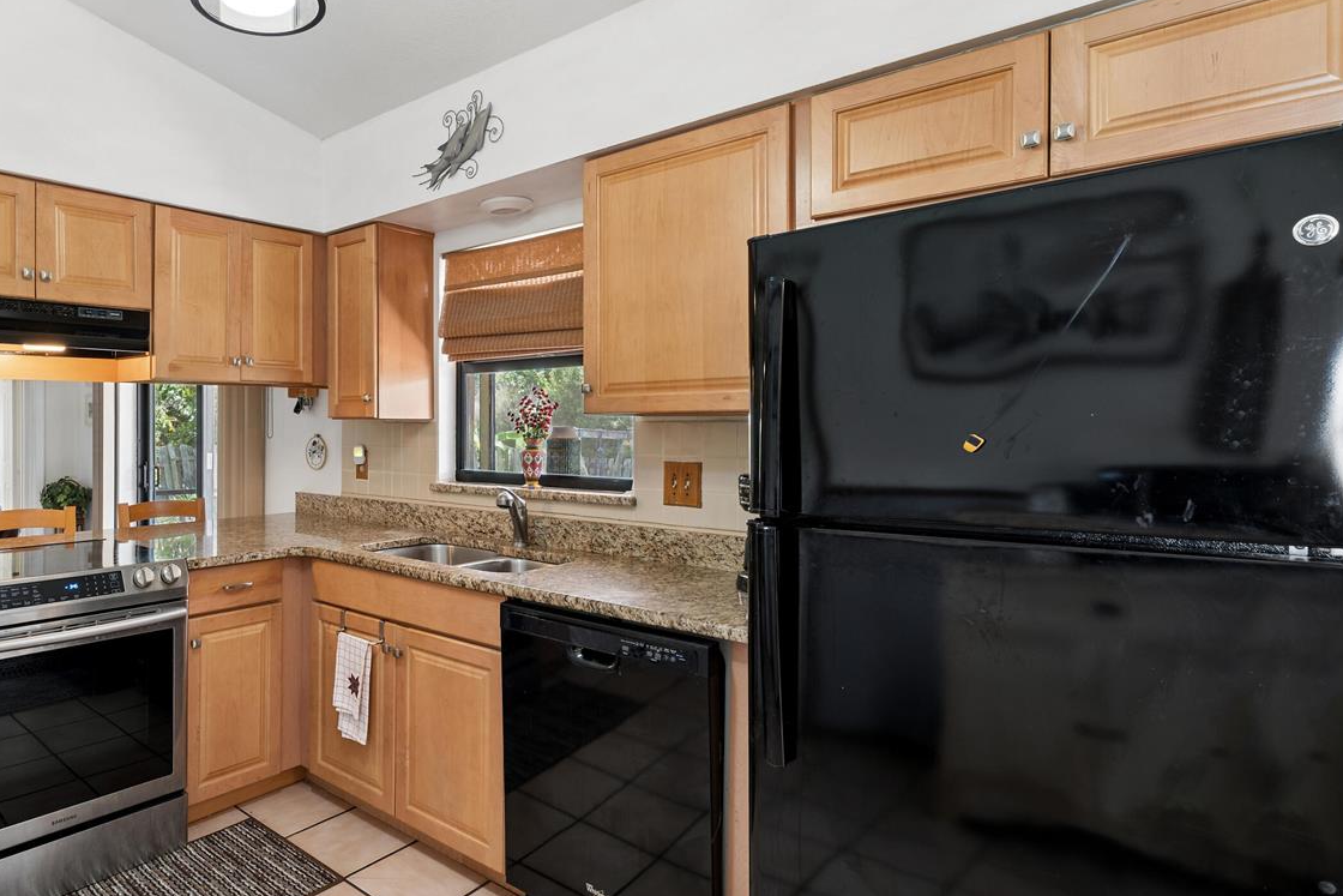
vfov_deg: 61.9
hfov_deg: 80.9
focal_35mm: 20
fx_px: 746
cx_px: 438
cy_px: 415
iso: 200
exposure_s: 1/1.25
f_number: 8
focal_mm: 14
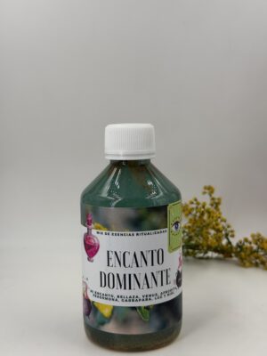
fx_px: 494
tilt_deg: -6.4
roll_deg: -0.8
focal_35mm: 48
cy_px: 178
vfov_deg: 39.7
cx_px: 134
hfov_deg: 30.3
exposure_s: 1/2088
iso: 64
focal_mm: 6.76
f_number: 1.78
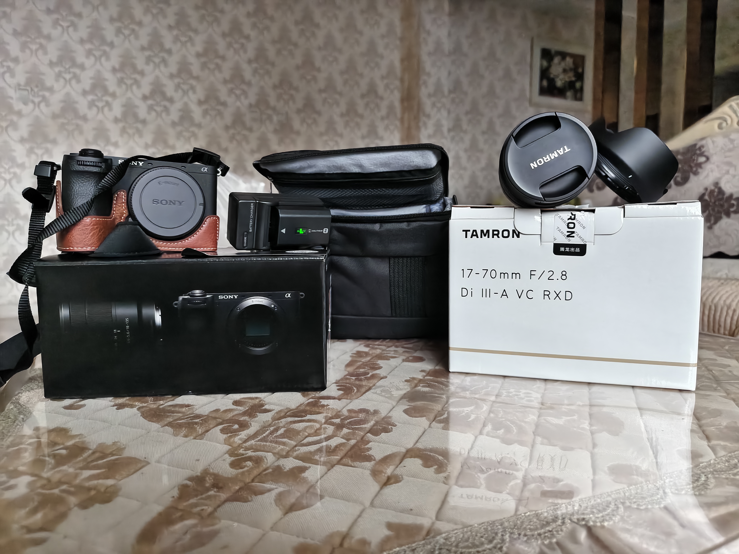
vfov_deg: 58.9
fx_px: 491
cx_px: 370
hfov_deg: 73.9
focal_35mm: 23
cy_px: 277
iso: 2233
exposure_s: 1/400
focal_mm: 5.56
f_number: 1.88
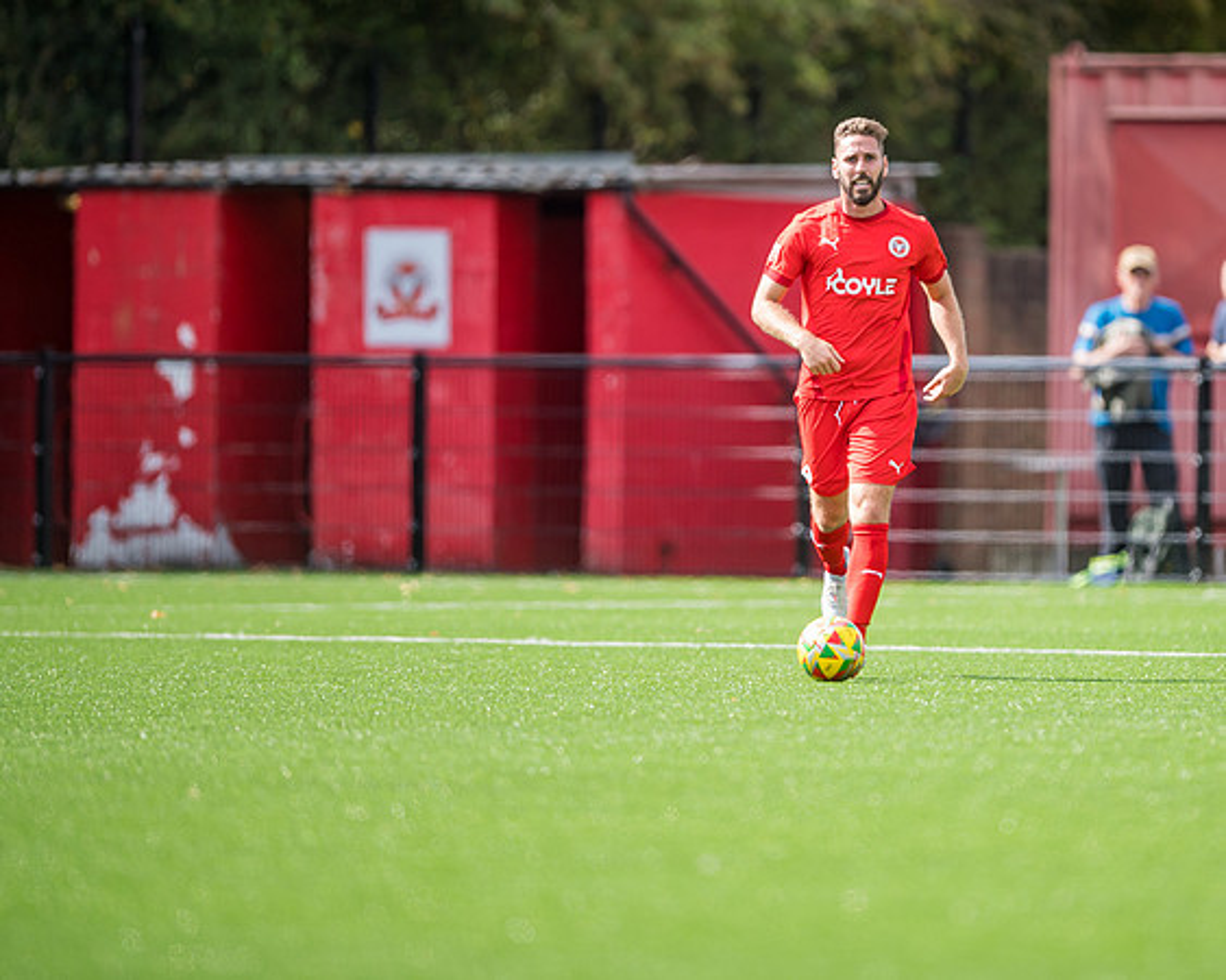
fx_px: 19536
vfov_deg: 2.9
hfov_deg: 3.6
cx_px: 815
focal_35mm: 539
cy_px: 416
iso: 400
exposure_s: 1/2000
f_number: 3.2
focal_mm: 400
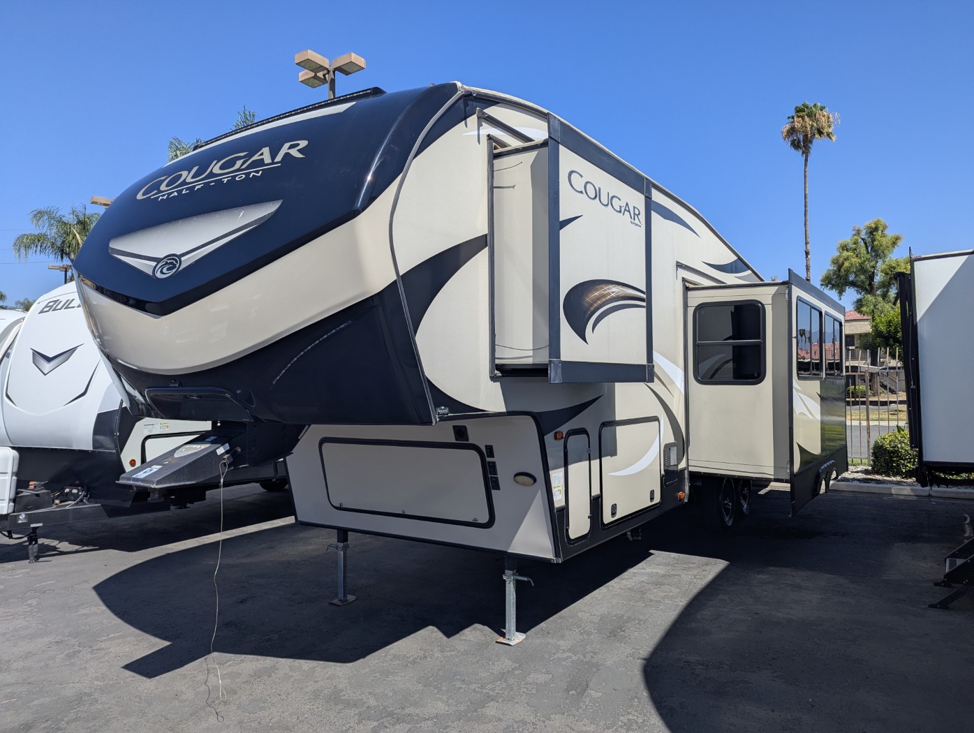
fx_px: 676
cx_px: 487
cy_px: 366
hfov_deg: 71.5
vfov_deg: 56.9
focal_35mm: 24
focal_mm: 6.81
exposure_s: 1/2976
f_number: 1.85
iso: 46
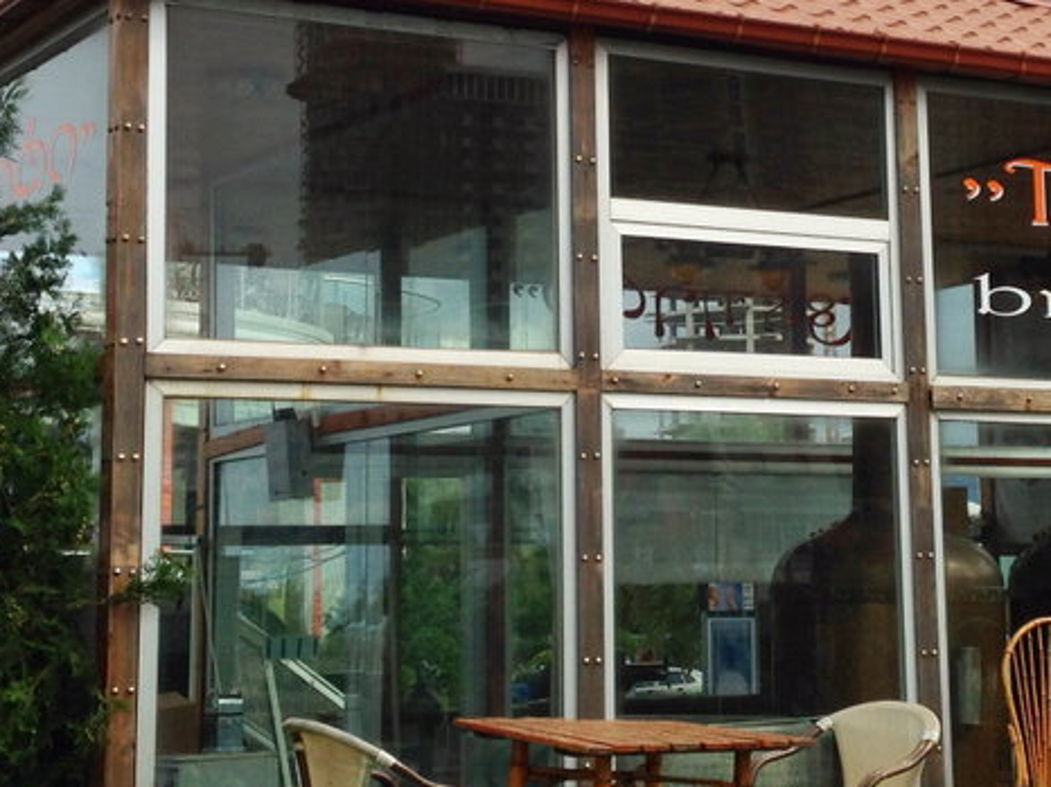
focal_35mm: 85
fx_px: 2579
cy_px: 266
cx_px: 654
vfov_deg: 17.3
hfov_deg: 23.0
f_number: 2.4
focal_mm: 4.12
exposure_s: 1/4926
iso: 50
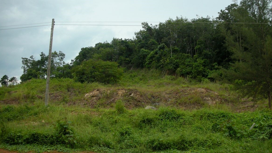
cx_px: 145
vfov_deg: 28.3
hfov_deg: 48.3
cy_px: 67
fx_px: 303
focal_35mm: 42
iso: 81
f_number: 7.9
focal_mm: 5.8
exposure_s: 1/124
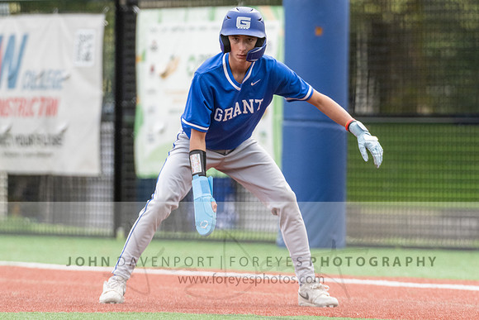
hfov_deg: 3.5
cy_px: 130
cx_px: 240
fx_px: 7796
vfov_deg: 2.3
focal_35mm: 586
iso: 2800
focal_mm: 460
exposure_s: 1/1000
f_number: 5.6
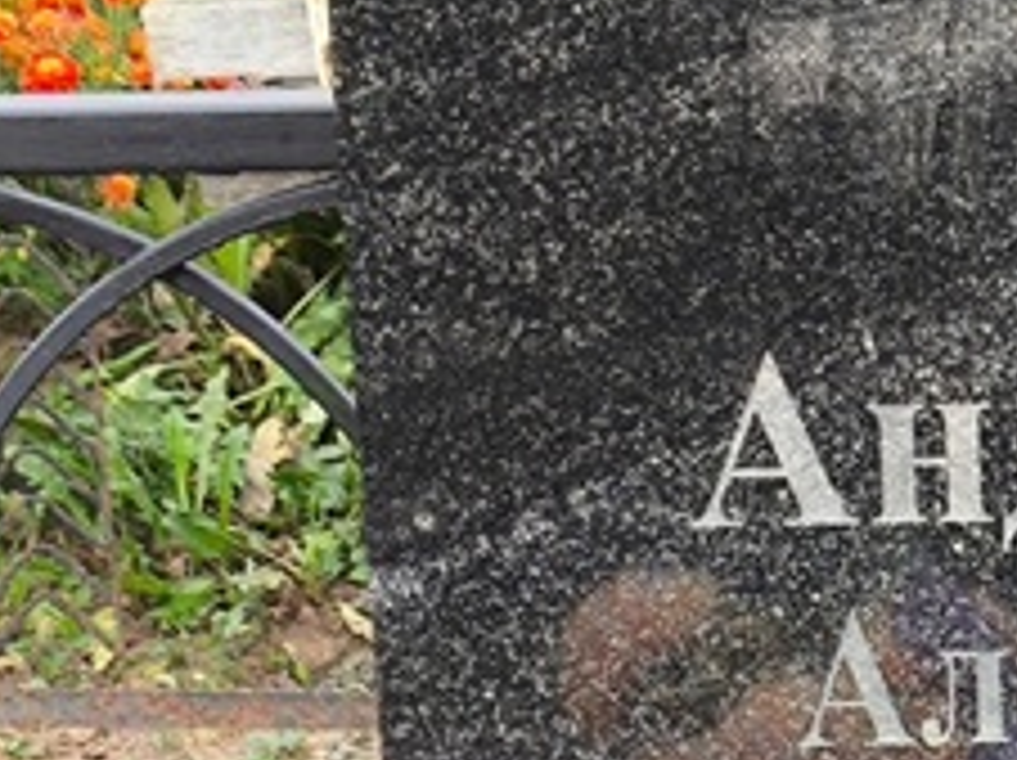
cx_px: 1109
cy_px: 756
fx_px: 5195
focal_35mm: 177
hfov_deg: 11.0
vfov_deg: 8.3
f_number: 1.7
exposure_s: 1/120
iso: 80
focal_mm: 4.71
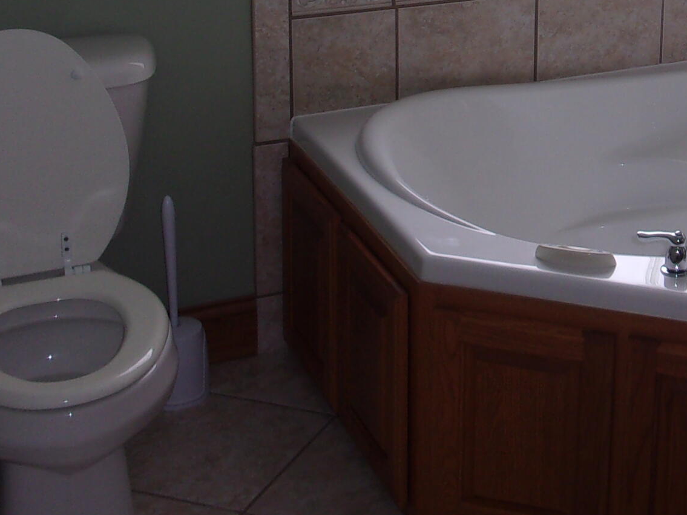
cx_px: 760
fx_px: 1468
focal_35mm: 74
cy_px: -54
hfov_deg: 24.5
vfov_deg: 19.1
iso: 80
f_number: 3.9
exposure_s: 1/140
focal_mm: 5.1
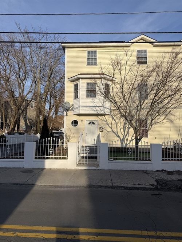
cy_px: 121
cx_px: 91
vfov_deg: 71.6
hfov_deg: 56.8
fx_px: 168
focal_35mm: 24
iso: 80
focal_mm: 6.76
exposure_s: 1/5714
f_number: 1.78
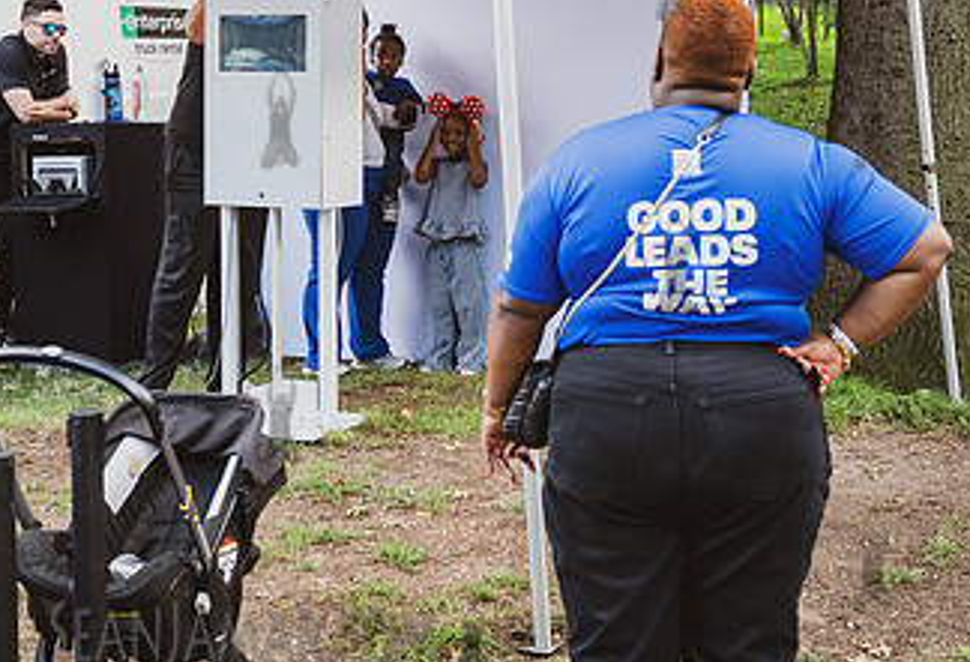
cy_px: 125
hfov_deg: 27.5
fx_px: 1981
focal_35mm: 73
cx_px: 422
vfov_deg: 18.8
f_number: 4.5
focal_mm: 35
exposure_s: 1/320
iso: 1000
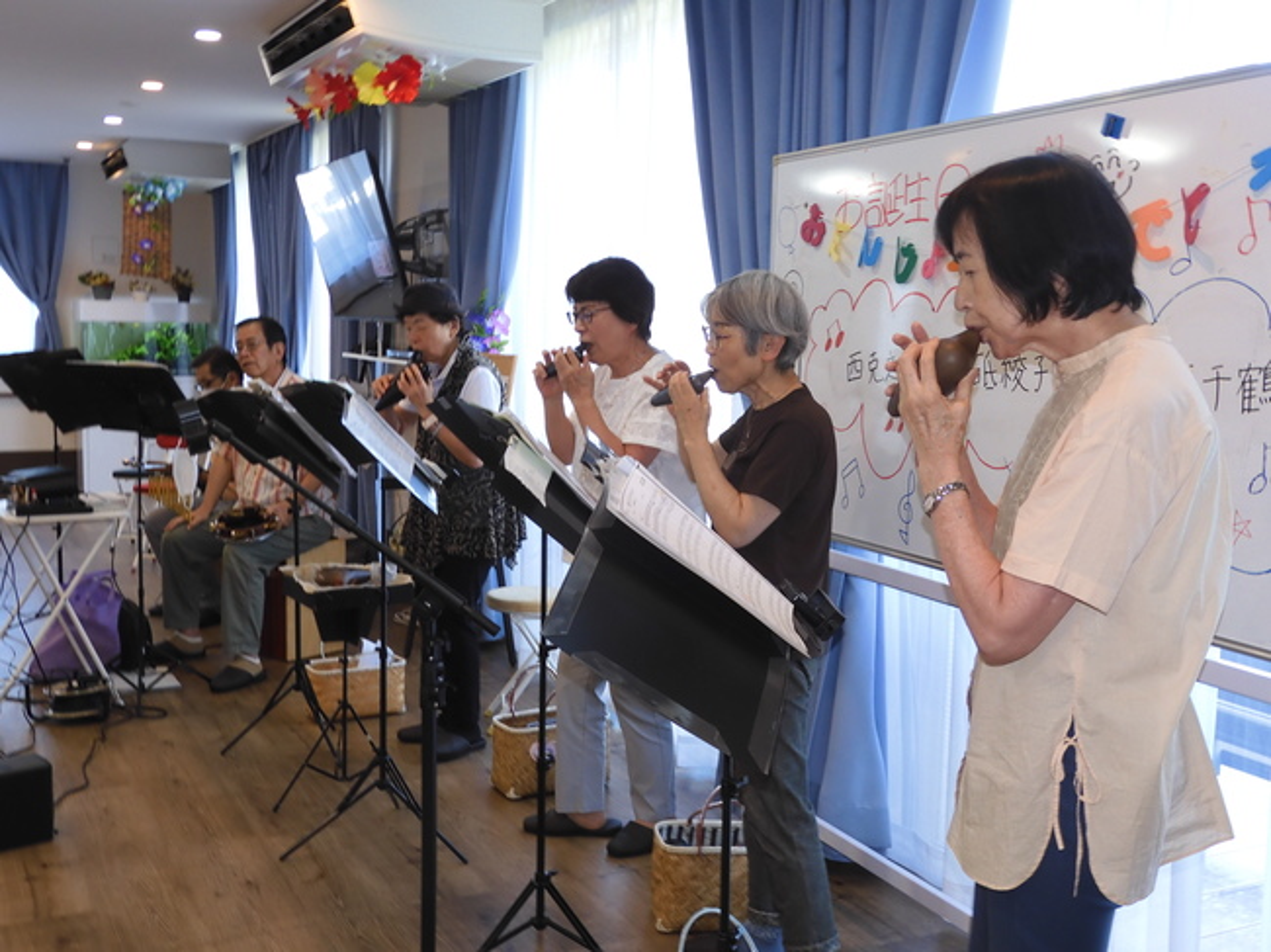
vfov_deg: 37.7
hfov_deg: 49.0
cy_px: 476
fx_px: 1395
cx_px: 636
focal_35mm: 38
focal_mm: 6.8
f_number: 4
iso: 160
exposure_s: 1/30
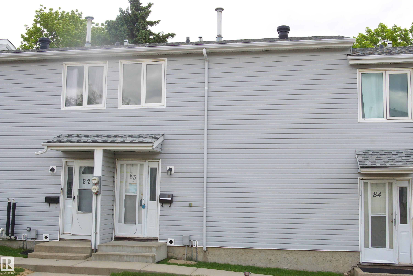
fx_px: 482
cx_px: 206
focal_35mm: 42
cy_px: 138
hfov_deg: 46.4
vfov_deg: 31.9
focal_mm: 28
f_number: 13
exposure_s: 1/350
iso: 800
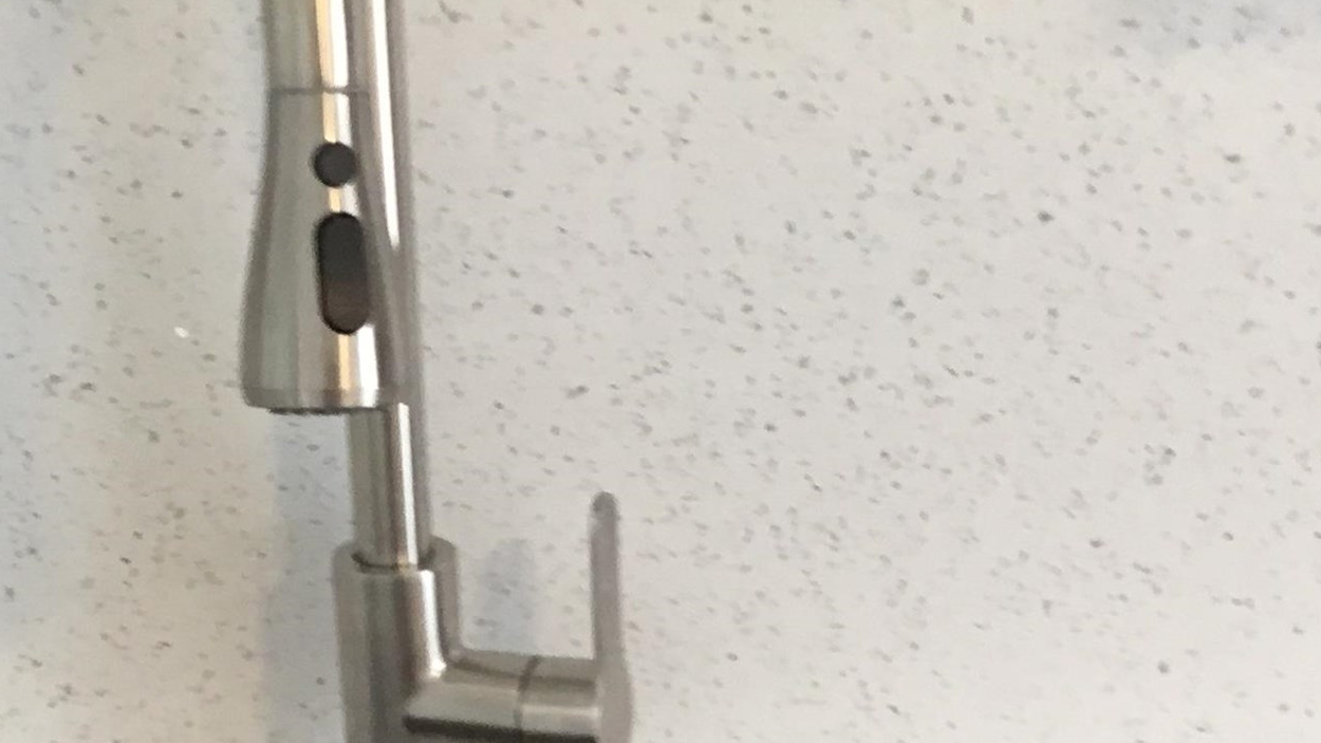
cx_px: 536
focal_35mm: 83
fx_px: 2907
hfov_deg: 25.6
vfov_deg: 14.3
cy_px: 751
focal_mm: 3.3
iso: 100
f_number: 2.4
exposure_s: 1/33
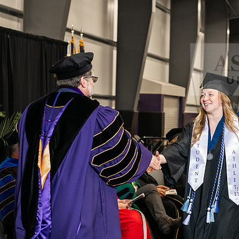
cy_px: 119
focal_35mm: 90
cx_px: 172
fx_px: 703
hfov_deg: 19.2
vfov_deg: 19.3
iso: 2500
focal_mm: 70
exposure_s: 1/200
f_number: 5
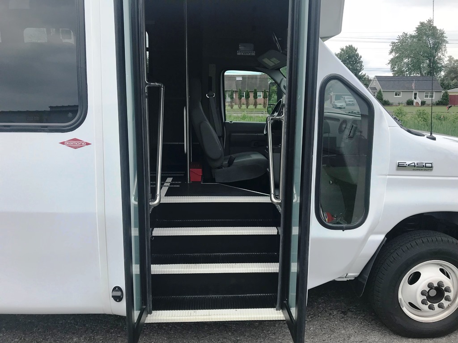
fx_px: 370
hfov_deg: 63.4
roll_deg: -0.5
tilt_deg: -9.7
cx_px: 229
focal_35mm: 28
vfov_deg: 49.7
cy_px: 172
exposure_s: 1/720
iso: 20
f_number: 1.8
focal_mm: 3.99
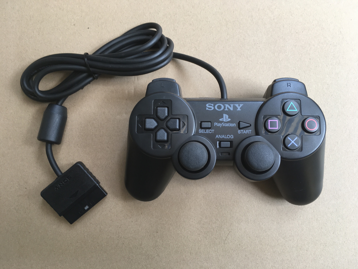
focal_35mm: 29
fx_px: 300
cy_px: 134
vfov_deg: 48.2
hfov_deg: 61.7
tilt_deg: -87.0
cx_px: 179
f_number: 2.2
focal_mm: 4.15
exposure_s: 1/100
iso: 40
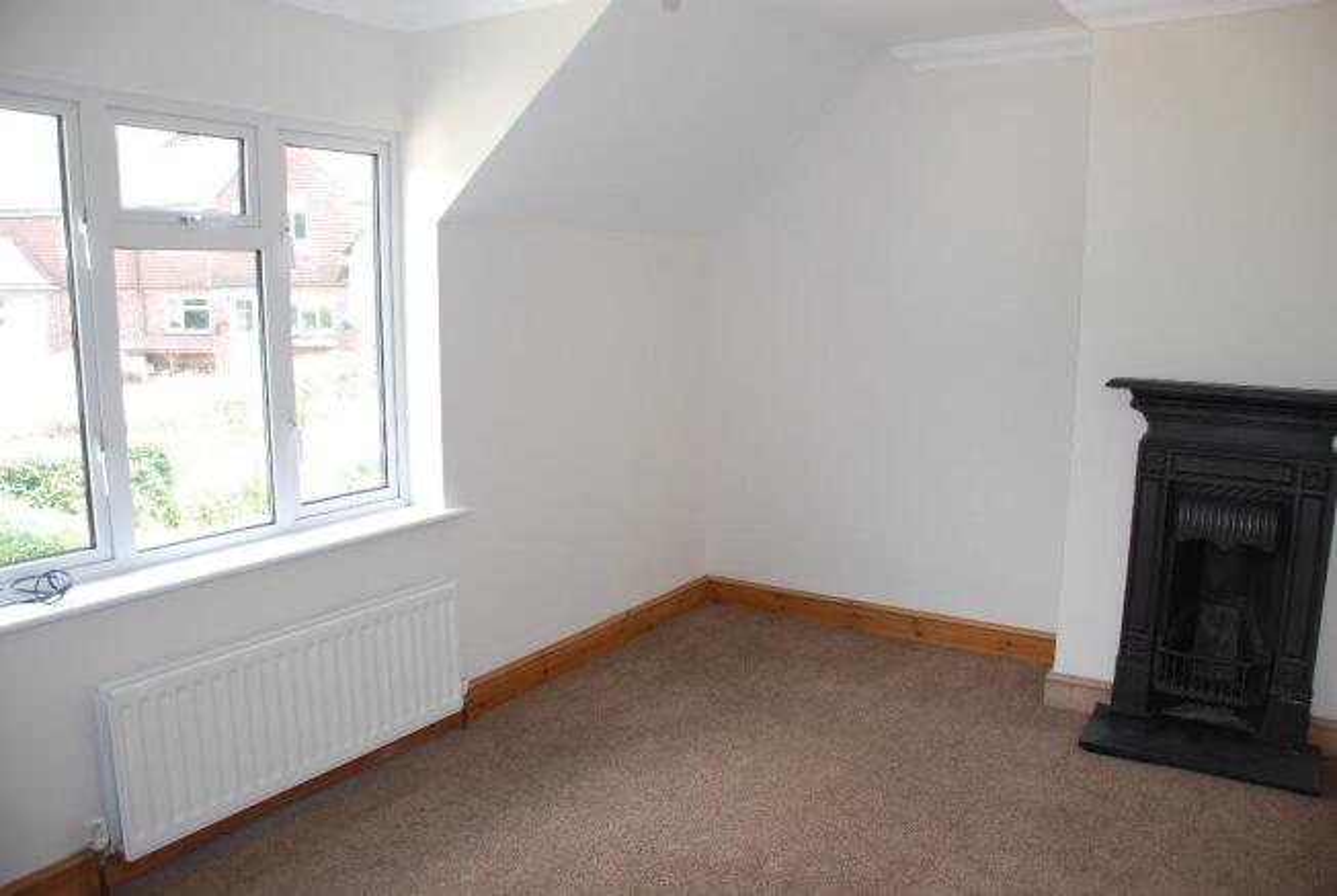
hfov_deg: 67.3
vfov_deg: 48.1
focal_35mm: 27
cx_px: 668
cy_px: 448
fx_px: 1004
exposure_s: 1/60
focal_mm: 18
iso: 200
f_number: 3.5
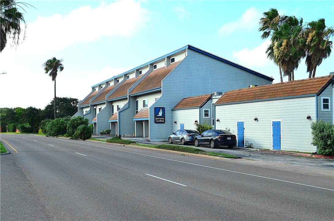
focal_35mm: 40
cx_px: 167
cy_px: 110
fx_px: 375
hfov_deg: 48.0
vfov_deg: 32.9
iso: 640
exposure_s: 1/800
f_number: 8
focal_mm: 27
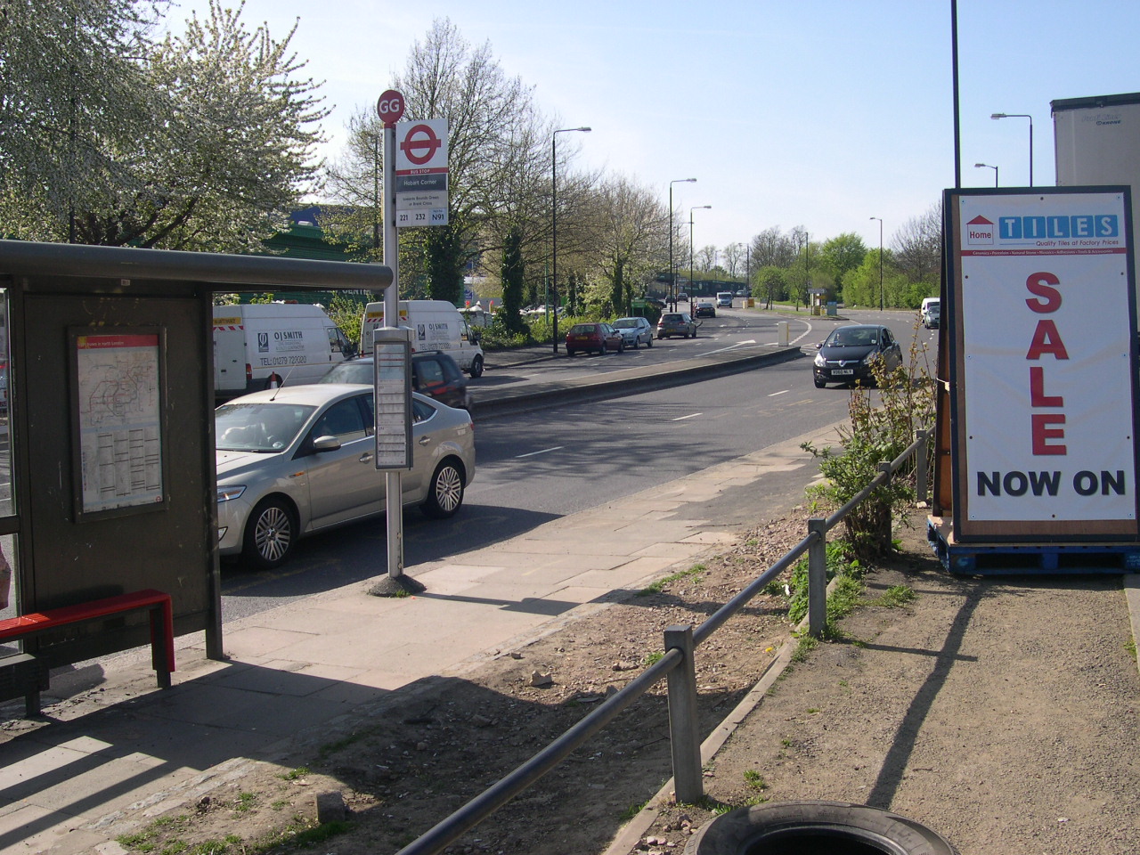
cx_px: 570
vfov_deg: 37.7
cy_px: 428
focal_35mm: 38
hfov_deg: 49.0
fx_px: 1251
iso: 100
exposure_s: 1/145
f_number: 7.6
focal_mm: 8
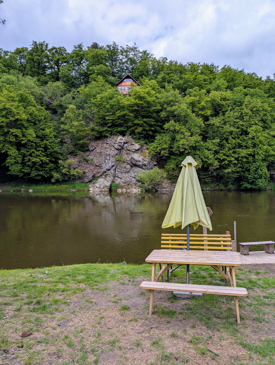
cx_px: 138
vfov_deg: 71.5
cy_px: 182
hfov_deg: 56.9
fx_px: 254
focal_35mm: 24
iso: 22
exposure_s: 1/1653
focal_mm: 6.9
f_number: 1.68
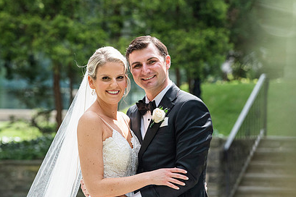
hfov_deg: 7.8
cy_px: 102
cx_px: 173
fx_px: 2162
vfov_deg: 5.2
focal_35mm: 263
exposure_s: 1/2000
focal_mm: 185
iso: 1000
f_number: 6.3
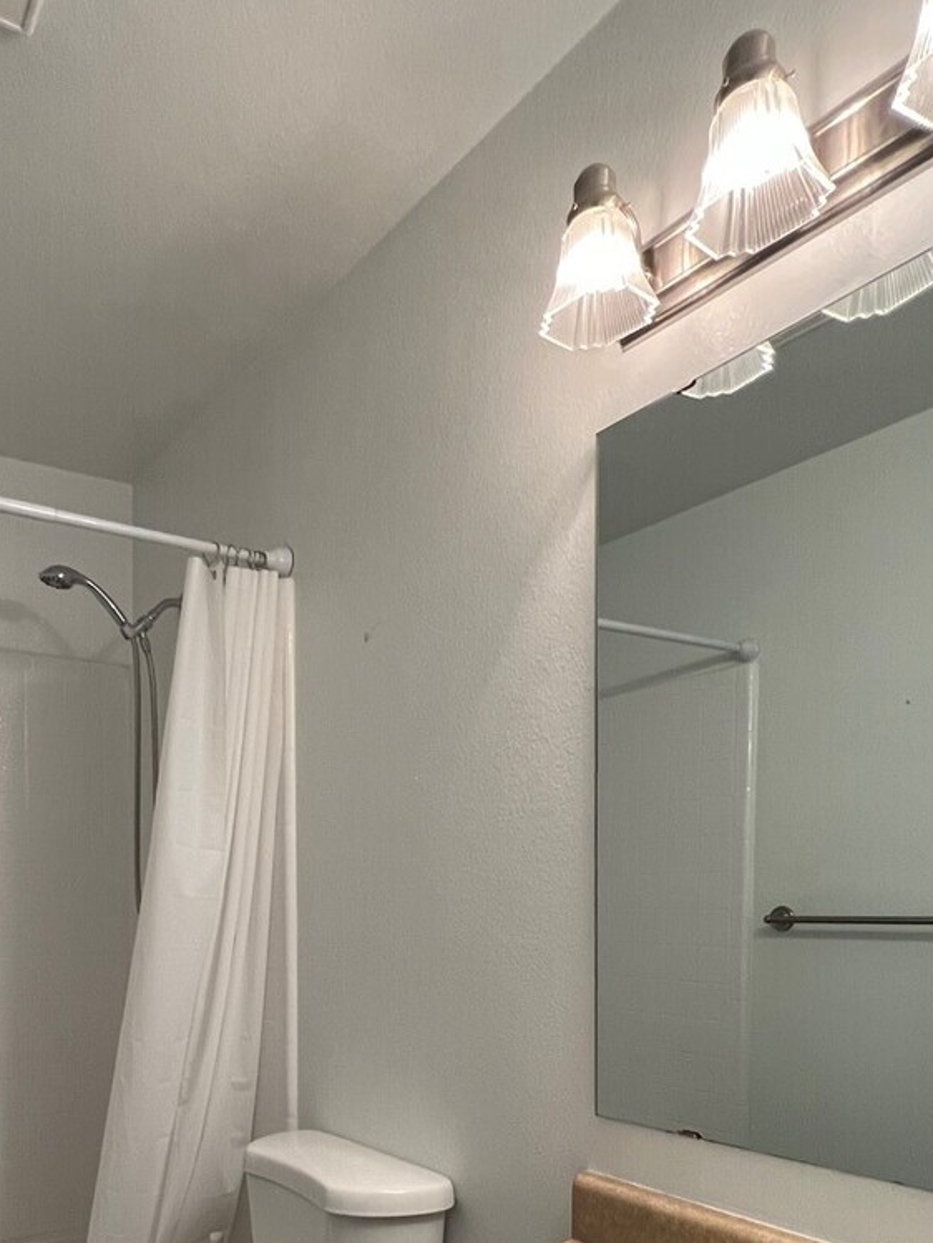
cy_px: 943
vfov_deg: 64.9
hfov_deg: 53.0
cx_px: 262
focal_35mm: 25
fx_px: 898
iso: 200
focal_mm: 1.57
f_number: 1.8
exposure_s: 1/120
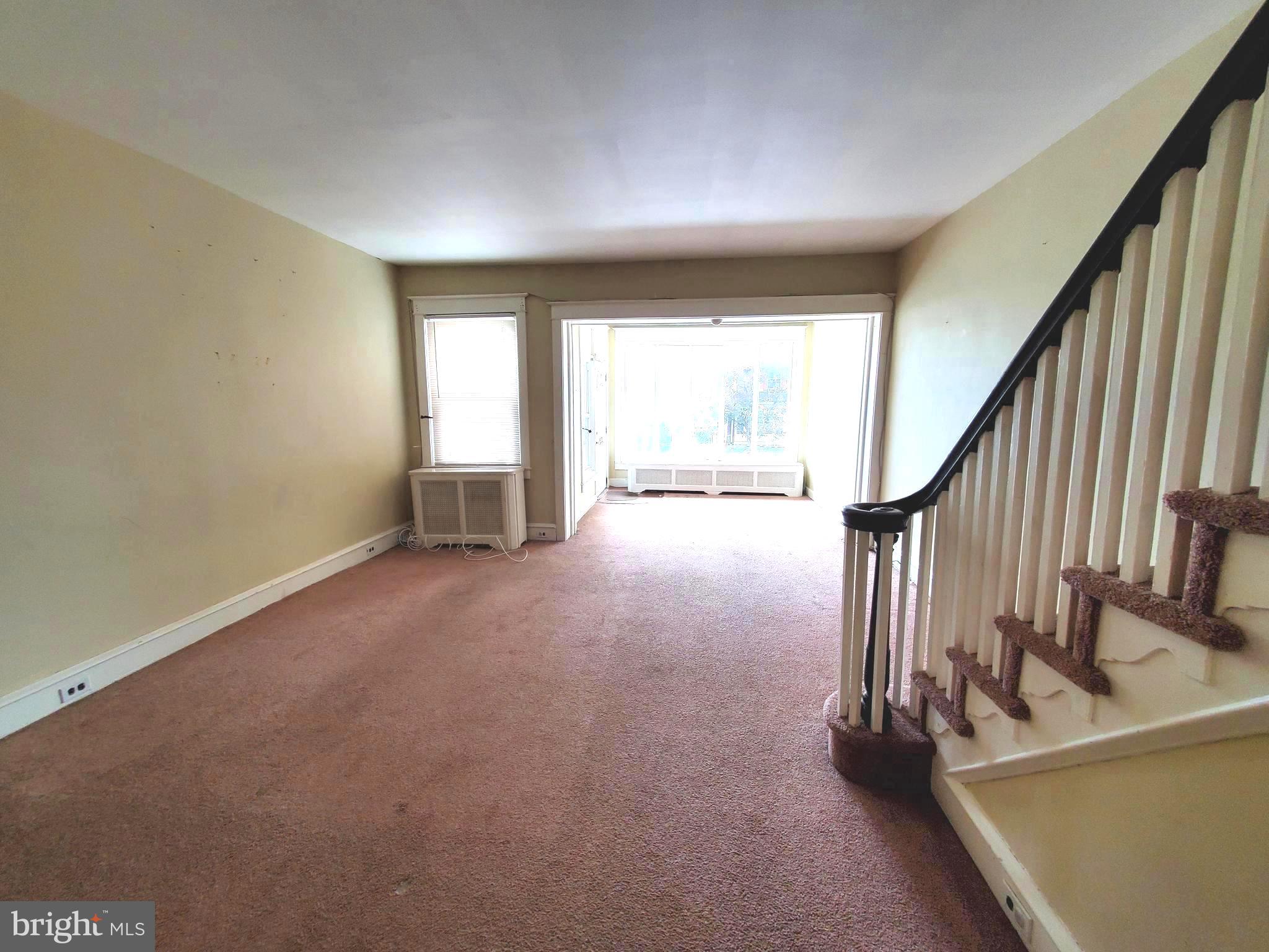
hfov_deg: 106.2
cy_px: 476
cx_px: 634
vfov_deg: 89.9
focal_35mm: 13
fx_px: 477
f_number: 2.2
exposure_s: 1/60
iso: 100
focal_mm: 1.8
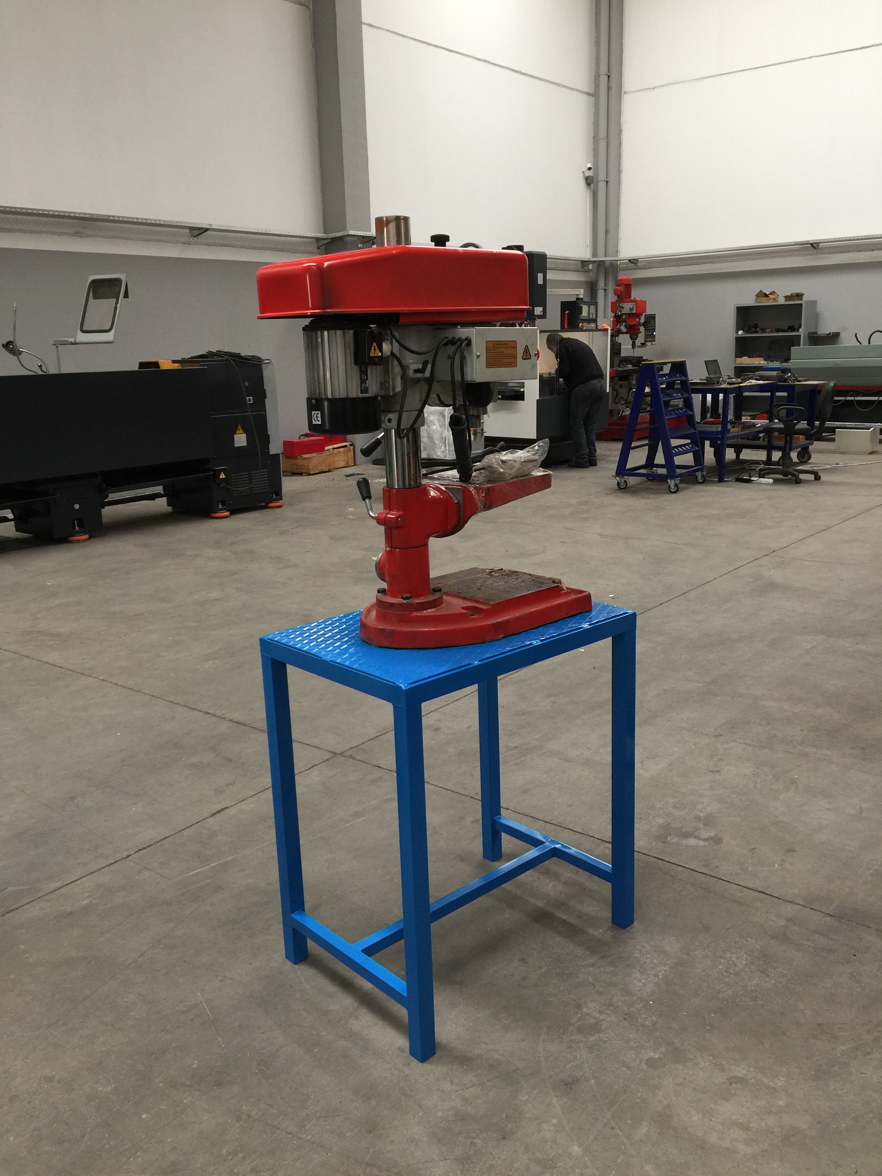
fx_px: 985
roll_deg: +1.1
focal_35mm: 29
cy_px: 588
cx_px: 441
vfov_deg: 61.7
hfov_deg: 48.2
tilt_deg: -12.6
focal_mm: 4.15
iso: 40
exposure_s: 1/30
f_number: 2.2
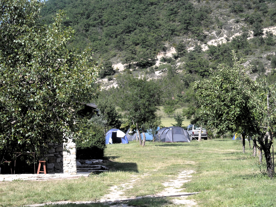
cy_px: 104
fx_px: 837
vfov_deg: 14.1
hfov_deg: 18.7
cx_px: 138
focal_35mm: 105
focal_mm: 17.1
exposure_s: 1/250
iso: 80
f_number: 4.7
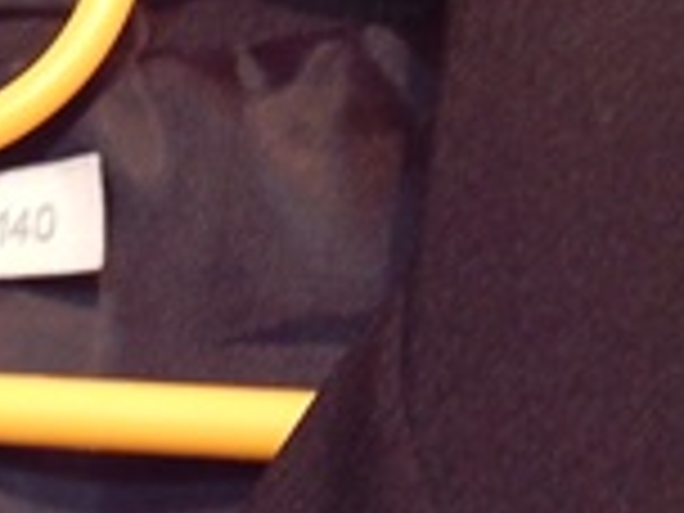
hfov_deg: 16.5
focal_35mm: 115
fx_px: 2272
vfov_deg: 12.6
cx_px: -99
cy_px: 583
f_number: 3.1
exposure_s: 1/13
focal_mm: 4.5
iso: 400
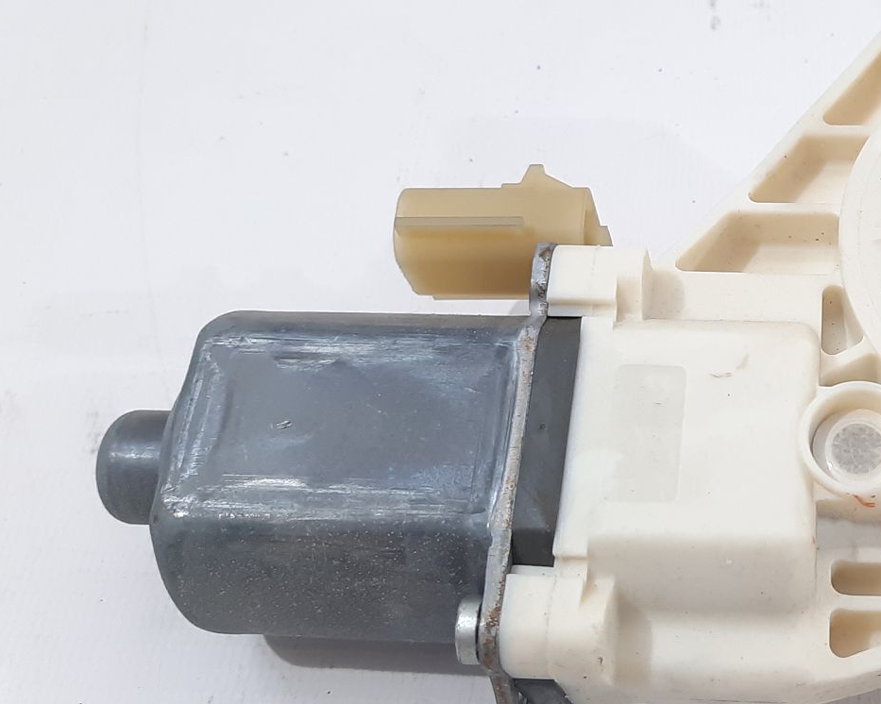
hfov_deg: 36.6
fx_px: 1251
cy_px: 344
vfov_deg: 31.4
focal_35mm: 48
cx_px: 774
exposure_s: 1/50
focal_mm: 3.93
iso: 100
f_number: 1.7
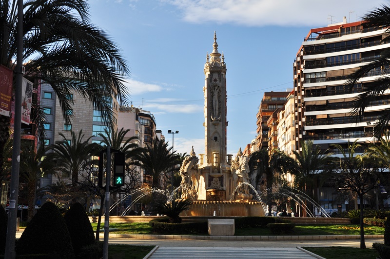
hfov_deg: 41.2
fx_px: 519
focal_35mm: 48
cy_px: 130
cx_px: 195
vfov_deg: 28.0
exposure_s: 1/400
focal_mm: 32
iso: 200
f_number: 10
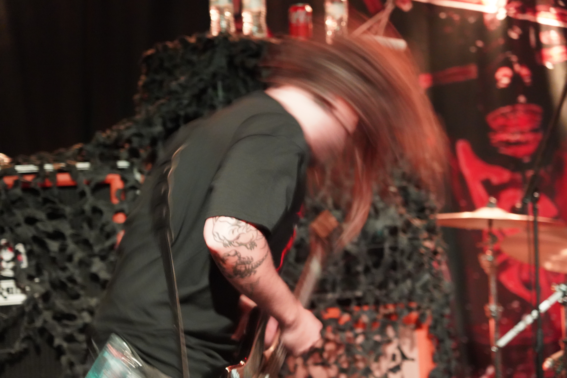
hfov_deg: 21.2
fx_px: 1512
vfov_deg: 14.3
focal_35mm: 96
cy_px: 189
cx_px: 284
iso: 12800
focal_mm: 96
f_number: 4
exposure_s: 1/20
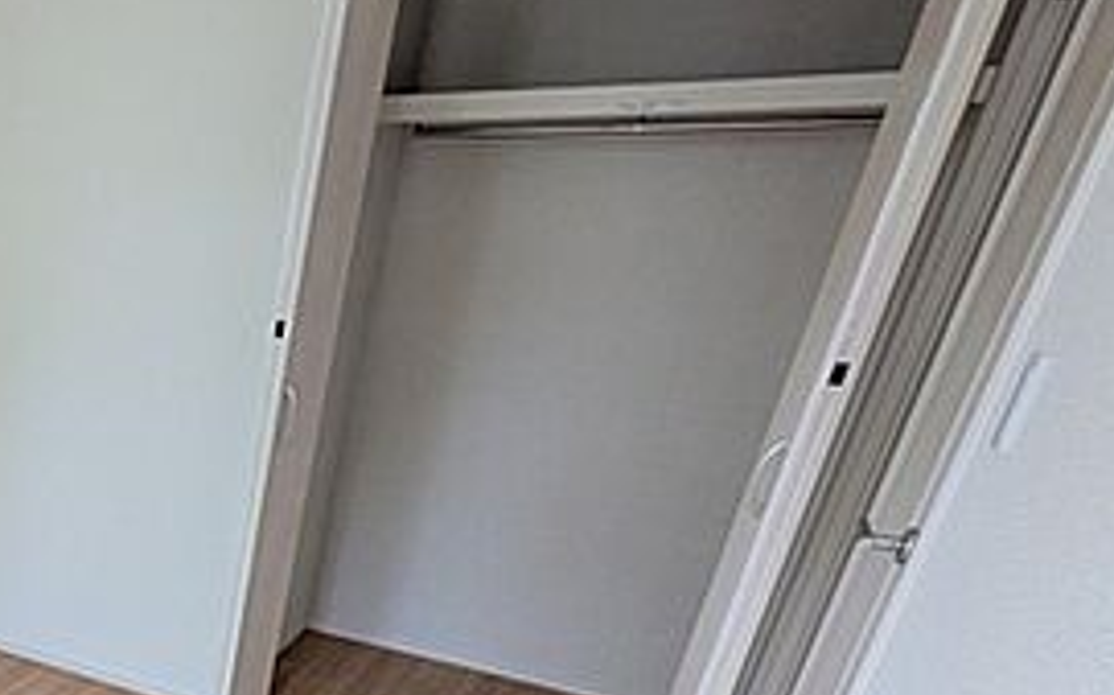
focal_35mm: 34
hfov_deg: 43.1
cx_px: -132
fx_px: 1032
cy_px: 664
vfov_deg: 34.5
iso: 50
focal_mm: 1.83
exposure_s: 1/187
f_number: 2.2
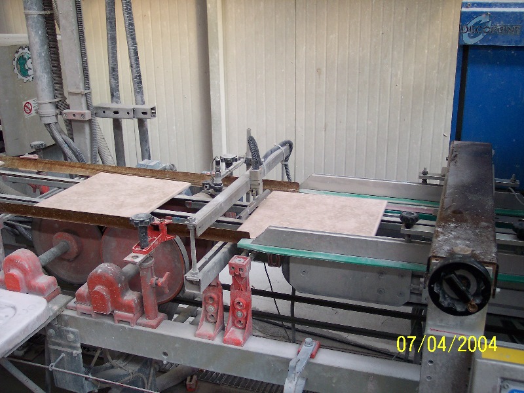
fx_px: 575
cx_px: 262
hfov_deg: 49.0
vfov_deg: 37.7
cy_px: 196
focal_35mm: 38
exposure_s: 1/125
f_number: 2.8
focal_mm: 8
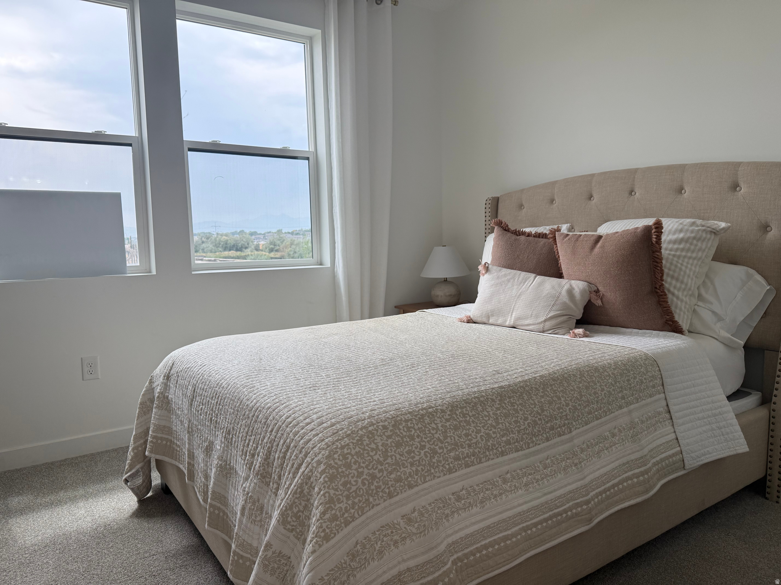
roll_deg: +1.3
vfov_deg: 56.8
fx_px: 541
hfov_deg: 71.6
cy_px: 292
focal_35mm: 24
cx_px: 390
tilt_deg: -4.3
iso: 100
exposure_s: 1/1075
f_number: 1.78
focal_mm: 6.76
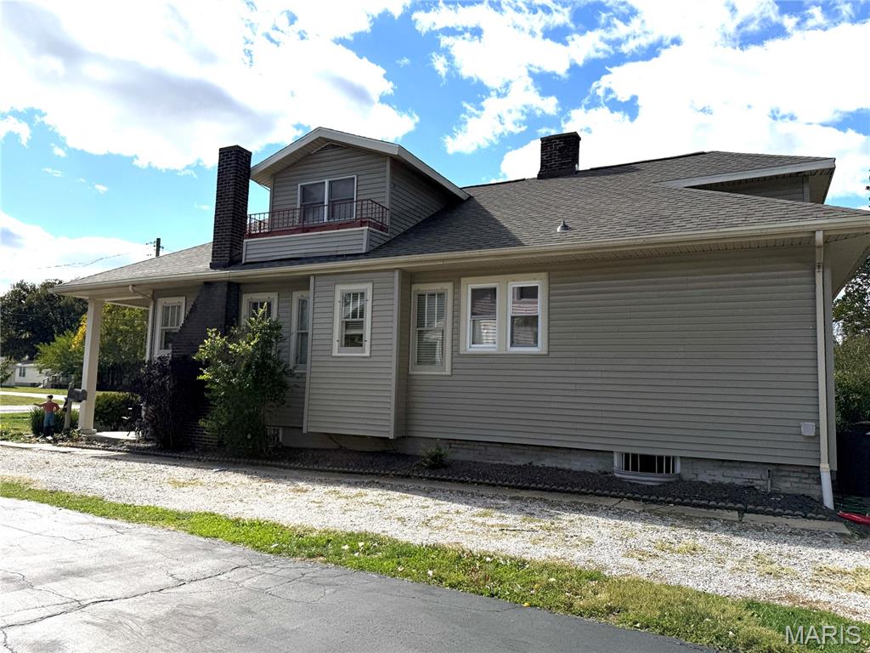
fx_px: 603
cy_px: 326
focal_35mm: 24
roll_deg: -1.7
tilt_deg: +5.7
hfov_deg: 71.6
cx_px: 435
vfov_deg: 56.8
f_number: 1.78
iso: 64
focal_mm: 6.76
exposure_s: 1/17544
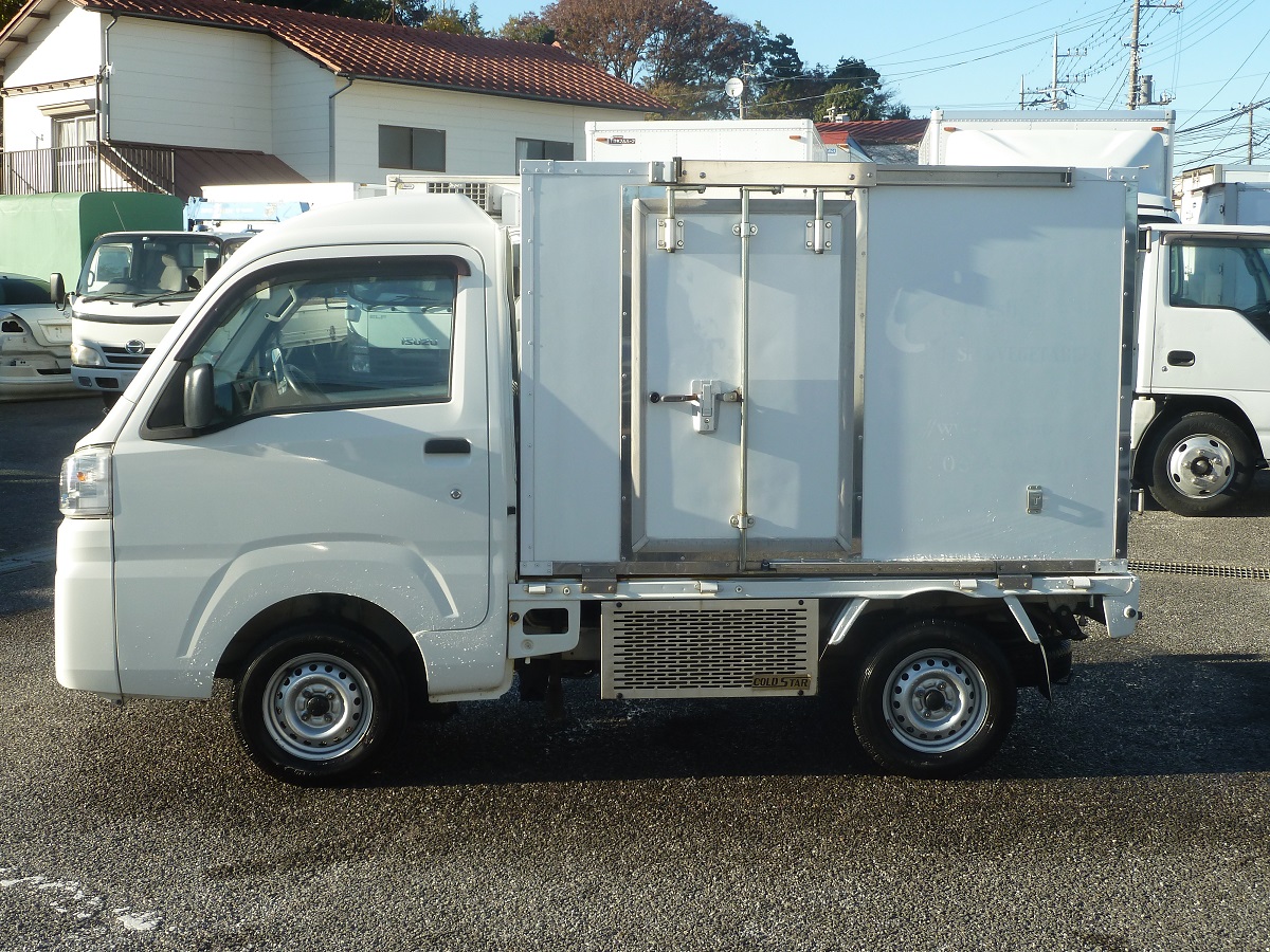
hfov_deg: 42.9
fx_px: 1614
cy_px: 476
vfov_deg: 32.9
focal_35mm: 44
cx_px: 635
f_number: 4
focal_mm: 7.3
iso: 80
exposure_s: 1/320
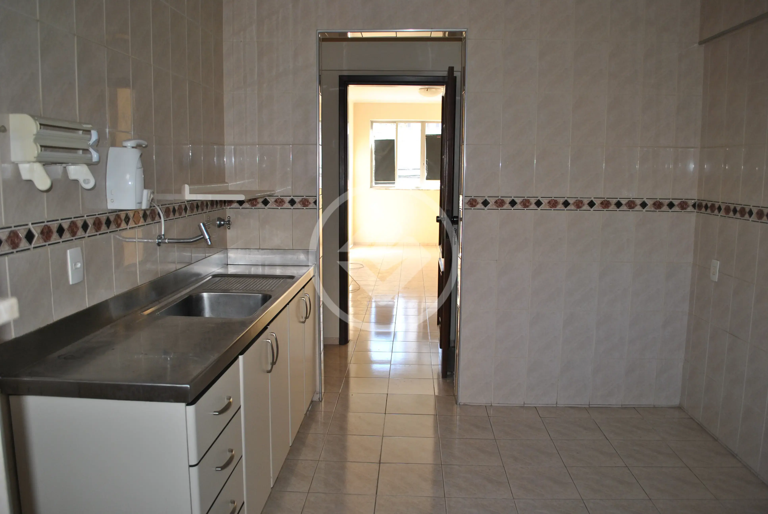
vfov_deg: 48.0
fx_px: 577
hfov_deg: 67.3
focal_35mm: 27
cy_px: 257
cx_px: 384
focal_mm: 18
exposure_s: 1/80
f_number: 3.5
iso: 200
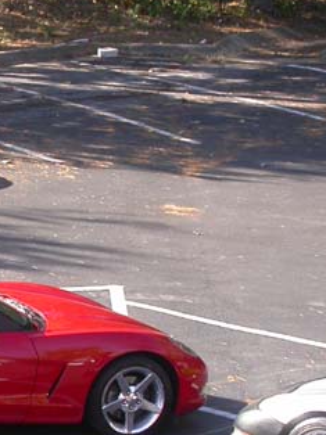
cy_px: 266
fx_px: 2854
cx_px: -162
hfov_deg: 6.5
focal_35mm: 227
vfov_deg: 8.7
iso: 100
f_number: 3.7
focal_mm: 18.4
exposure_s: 1/189
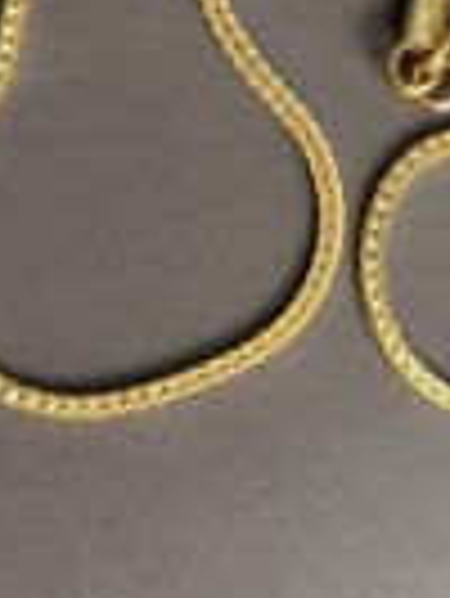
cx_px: 513
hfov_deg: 10.2
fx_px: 2492
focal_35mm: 144
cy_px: -22
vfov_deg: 13.5
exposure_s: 1/50
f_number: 1.78
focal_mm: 6.76
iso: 64
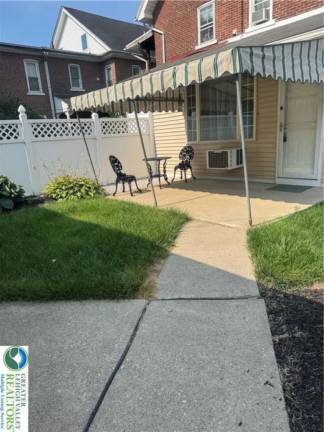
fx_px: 300
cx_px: 162
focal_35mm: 24
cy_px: 216
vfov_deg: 71.6
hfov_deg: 56.8
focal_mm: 6.76
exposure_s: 1/3597
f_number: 1.78
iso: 80
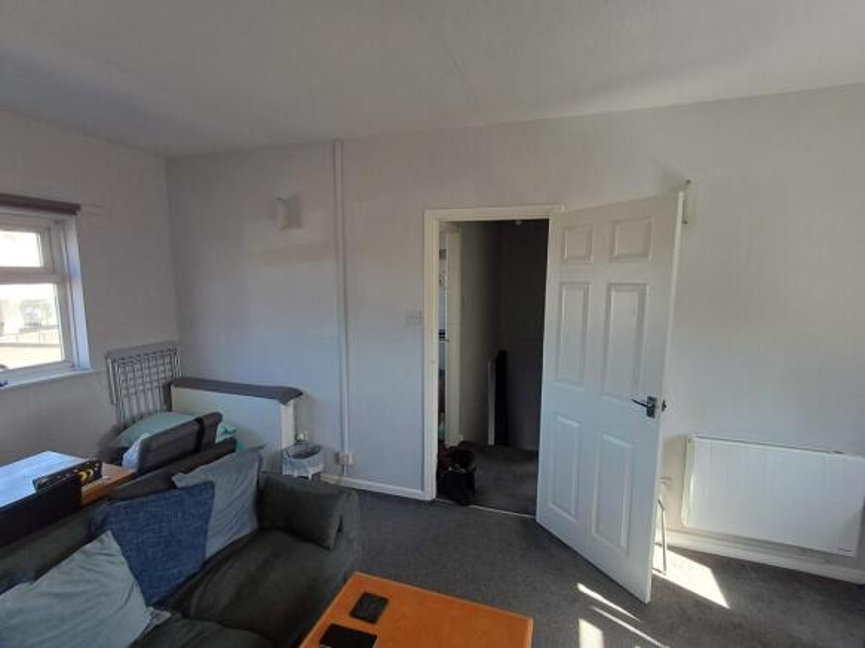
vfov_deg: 78.1
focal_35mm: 16
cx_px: 432
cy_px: 324
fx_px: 400
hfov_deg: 94.5
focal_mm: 1.64
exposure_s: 1/100
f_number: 2.2
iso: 80
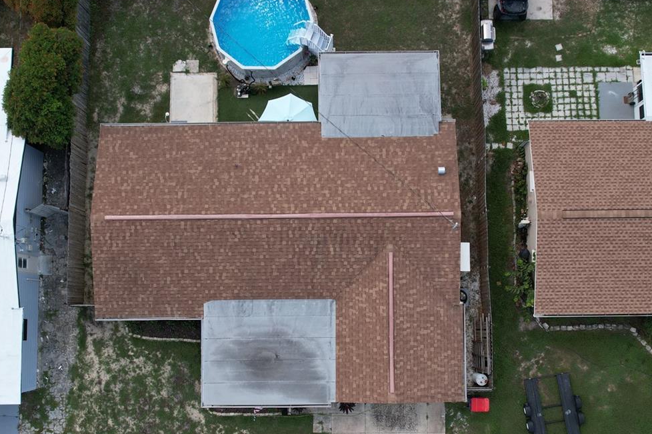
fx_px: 652
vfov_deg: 36.7
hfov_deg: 53.1
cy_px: 260
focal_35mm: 36
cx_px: 342
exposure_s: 1/240
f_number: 2.8
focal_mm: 8.38
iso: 100
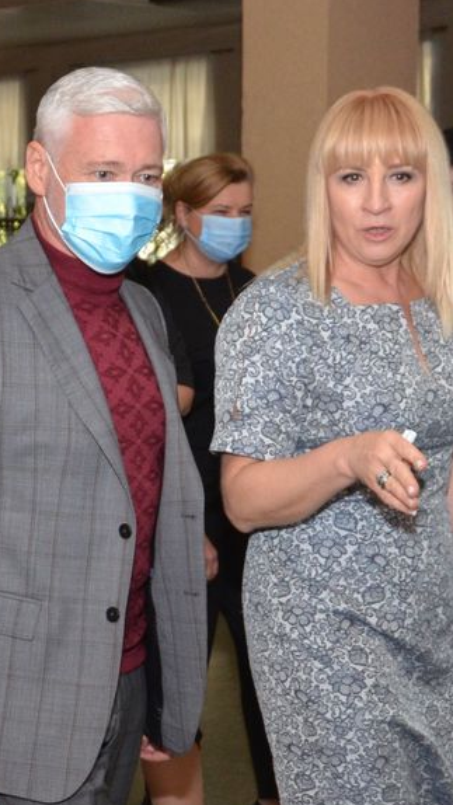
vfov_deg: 30.2
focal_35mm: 69
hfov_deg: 16.6
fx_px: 1473
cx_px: -112
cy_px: 581
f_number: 3.5
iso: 800
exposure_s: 1/250
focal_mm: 18
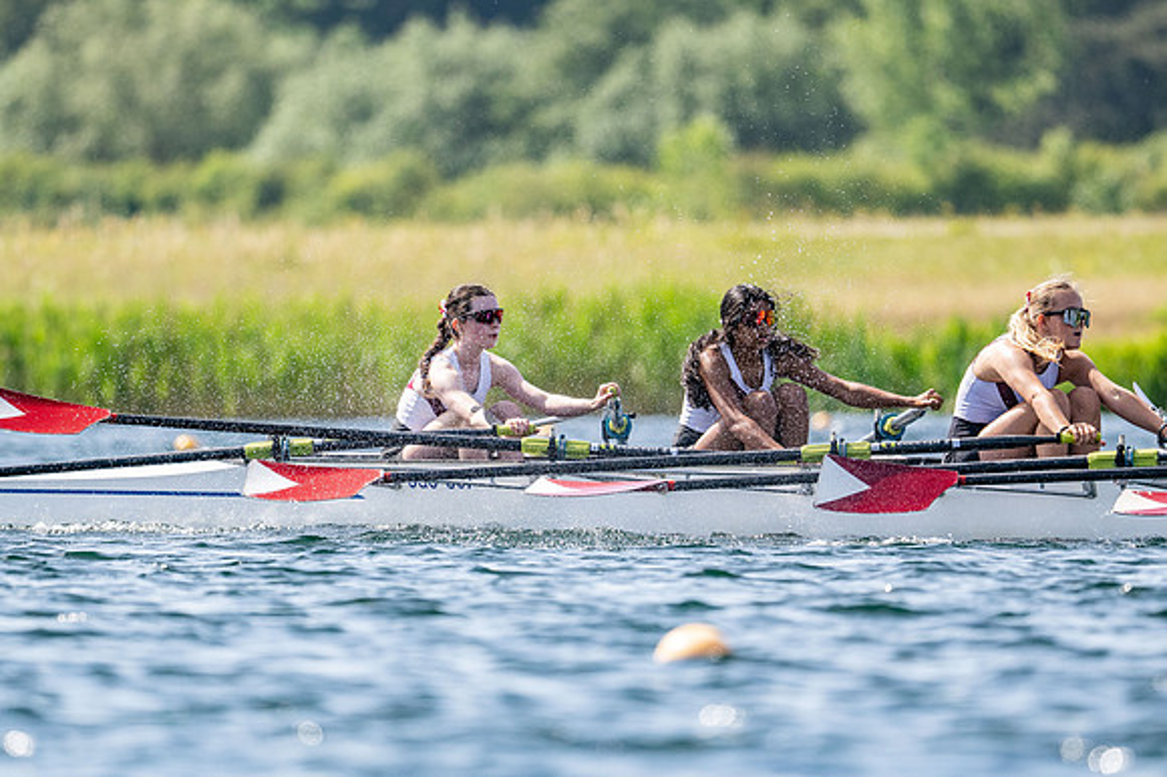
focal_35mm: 600
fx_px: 19438
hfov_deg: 3.4
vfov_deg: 2.3
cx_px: 584
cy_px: 388
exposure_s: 1/2500
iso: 280
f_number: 4.5
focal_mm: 400
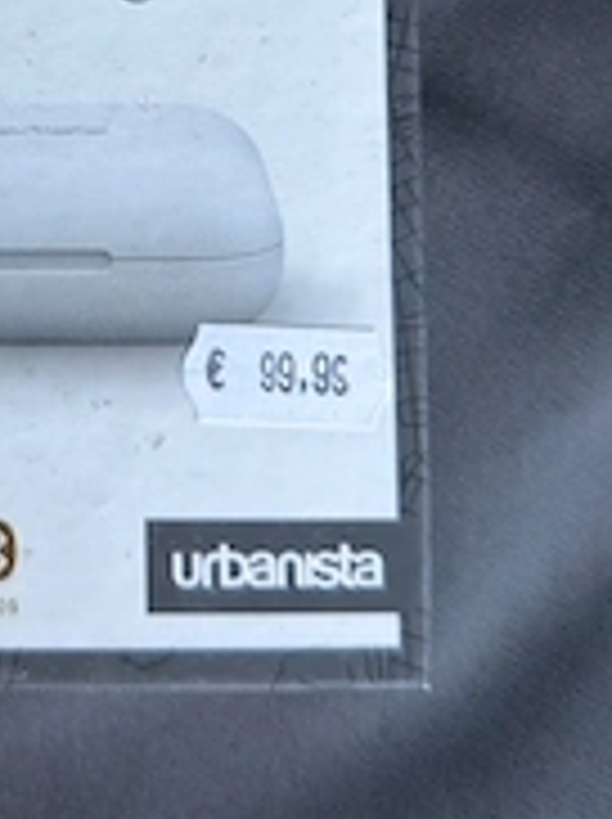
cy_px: -54
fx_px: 1819
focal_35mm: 77
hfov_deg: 18.4
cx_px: -45
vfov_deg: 23.9
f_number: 1.78
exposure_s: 1/60
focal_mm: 6.76
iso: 200
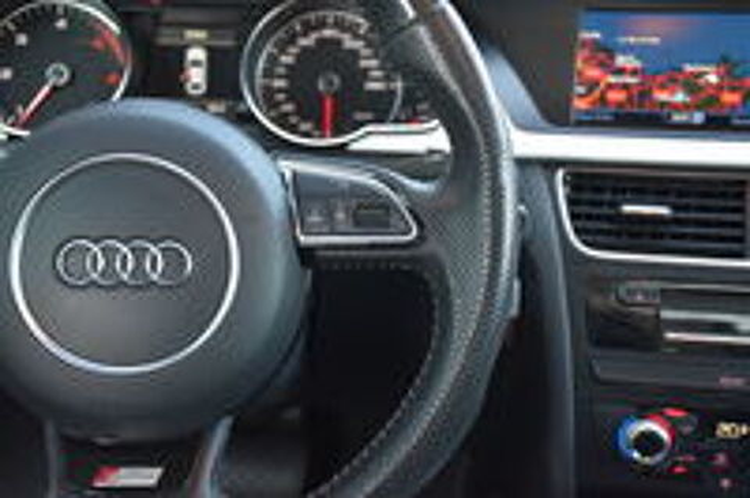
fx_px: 1186
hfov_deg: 35.1
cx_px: 375
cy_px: 249
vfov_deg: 23.7
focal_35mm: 57
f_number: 4.2
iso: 900
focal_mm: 38
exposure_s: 1/60
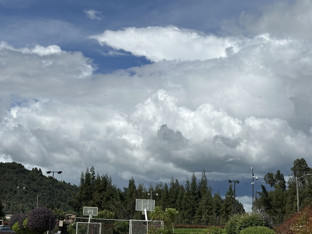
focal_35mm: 82
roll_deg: -2.4
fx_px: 739
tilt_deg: +7.5
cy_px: 142
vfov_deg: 18.0
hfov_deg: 23.8
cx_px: 169
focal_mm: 6.86
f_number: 1.78
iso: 64
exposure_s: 1/10870
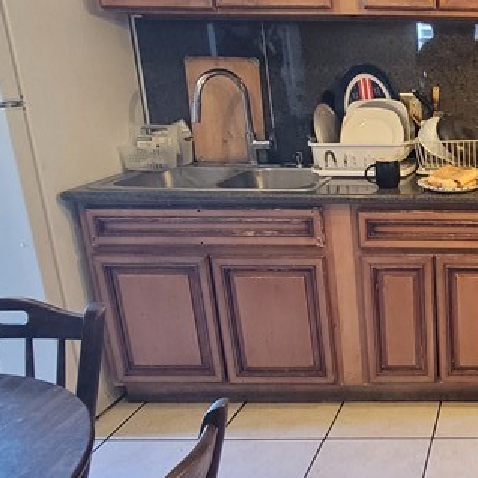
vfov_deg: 44.9
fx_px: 578
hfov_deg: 37.1
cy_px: 237
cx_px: 537
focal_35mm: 37
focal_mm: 2.2
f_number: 2.2
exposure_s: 1/30
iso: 640
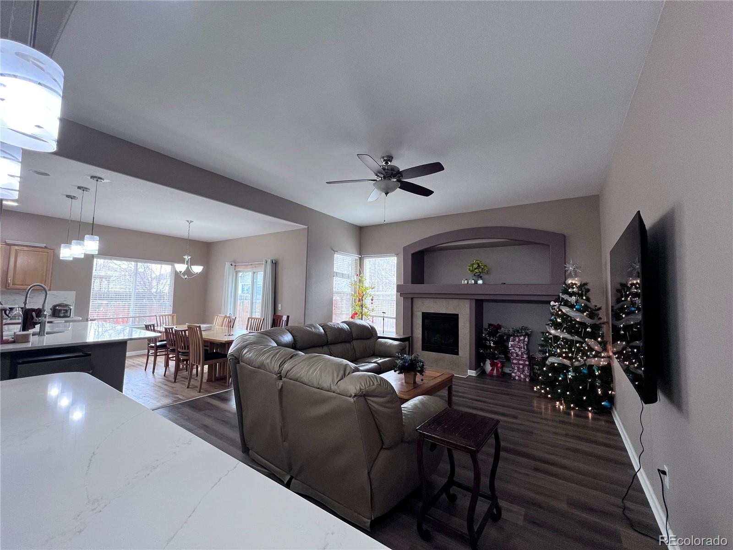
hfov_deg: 106.2
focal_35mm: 13
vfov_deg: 89.9
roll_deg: -1.2
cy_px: 275
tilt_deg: +4.3
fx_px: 275
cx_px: 366
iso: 160
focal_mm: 1.57
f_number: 1.8
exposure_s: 1/120
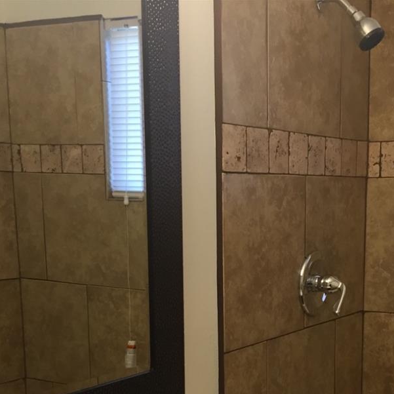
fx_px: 824
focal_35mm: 64
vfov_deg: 25.9
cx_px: 270
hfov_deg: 26.7
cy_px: 368
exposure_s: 1/30
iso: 32
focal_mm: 4.15
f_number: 2.2
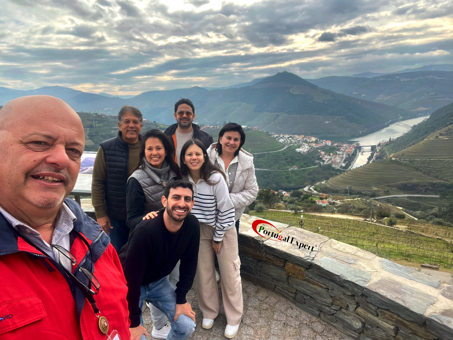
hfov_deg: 73.9
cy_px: 170
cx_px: 226
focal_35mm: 23
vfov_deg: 58.9
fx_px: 301
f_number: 2.2
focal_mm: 2.71
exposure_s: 1/304
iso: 25
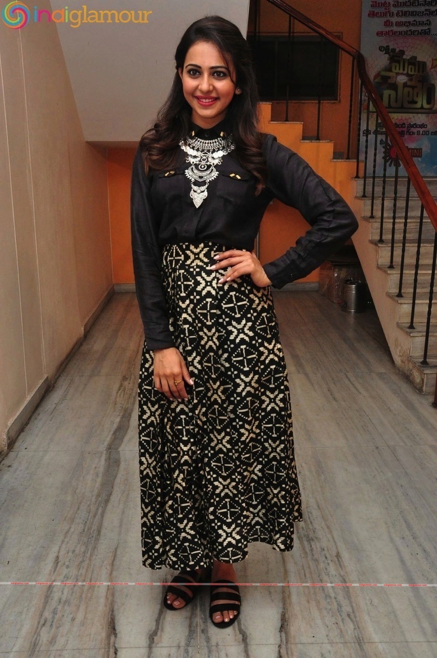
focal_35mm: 33
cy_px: 329
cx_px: 218
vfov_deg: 57.3
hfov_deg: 39.9
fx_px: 602
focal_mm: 22
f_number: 9
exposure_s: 1/125
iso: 1600
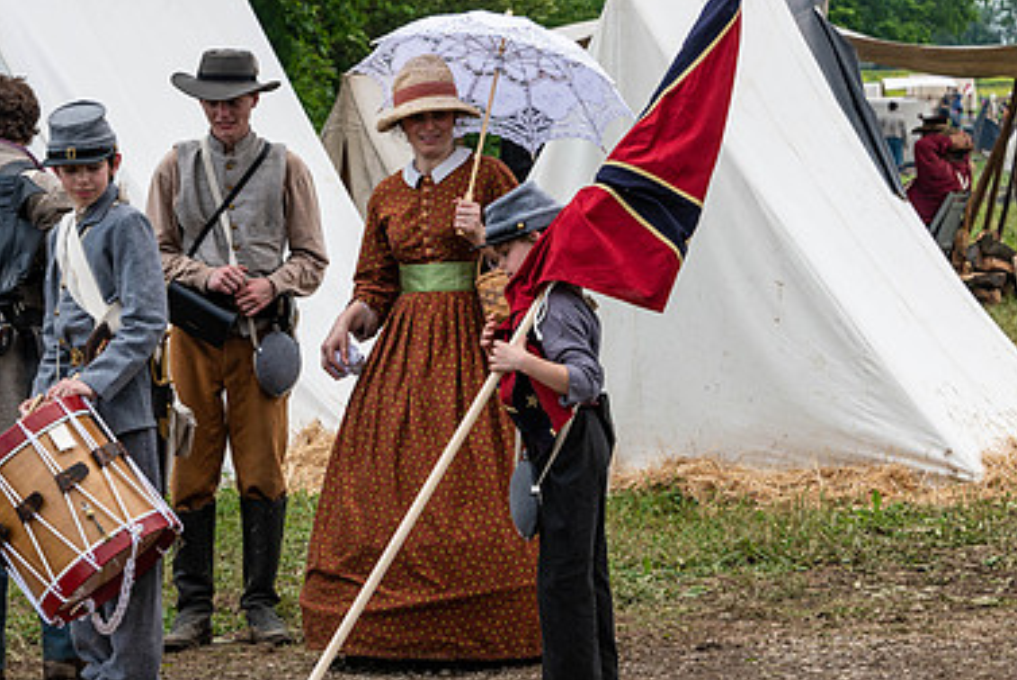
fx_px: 3393
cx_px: 340
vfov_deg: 11.4
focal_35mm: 120
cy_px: 320
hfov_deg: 17.0
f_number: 8
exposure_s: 1/200
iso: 80
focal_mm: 78
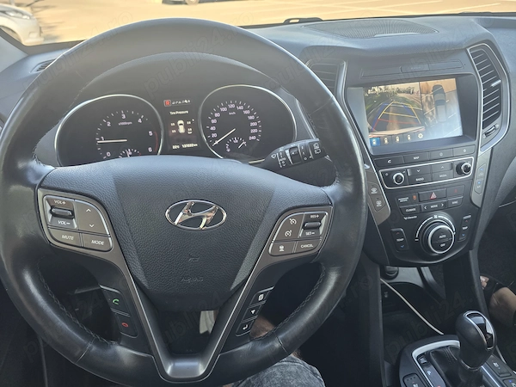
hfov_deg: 73.9
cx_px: 258
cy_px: 194
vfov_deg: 58.9
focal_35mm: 23
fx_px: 343
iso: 125
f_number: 1.7
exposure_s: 1/180
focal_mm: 6.3
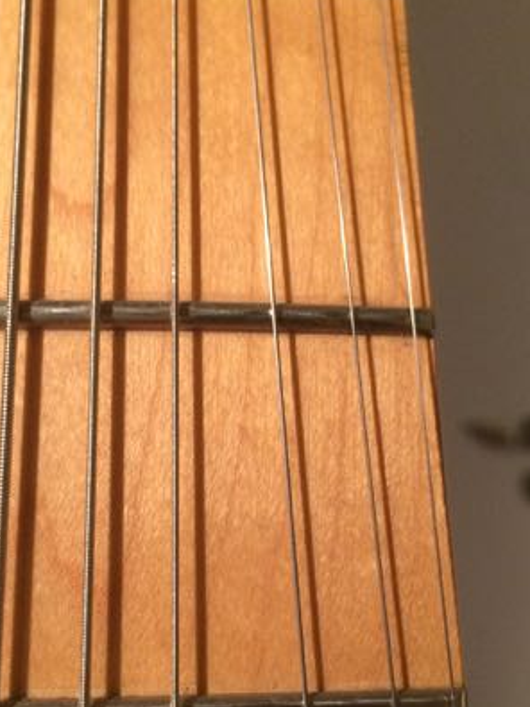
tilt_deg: -15.2
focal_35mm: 47
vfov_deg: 40.4
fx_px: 960
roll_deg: +3.2
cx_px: 244
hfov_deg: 30.8
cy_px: 358
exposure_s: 1/33
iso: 250
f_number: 2.2
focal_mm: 4.15
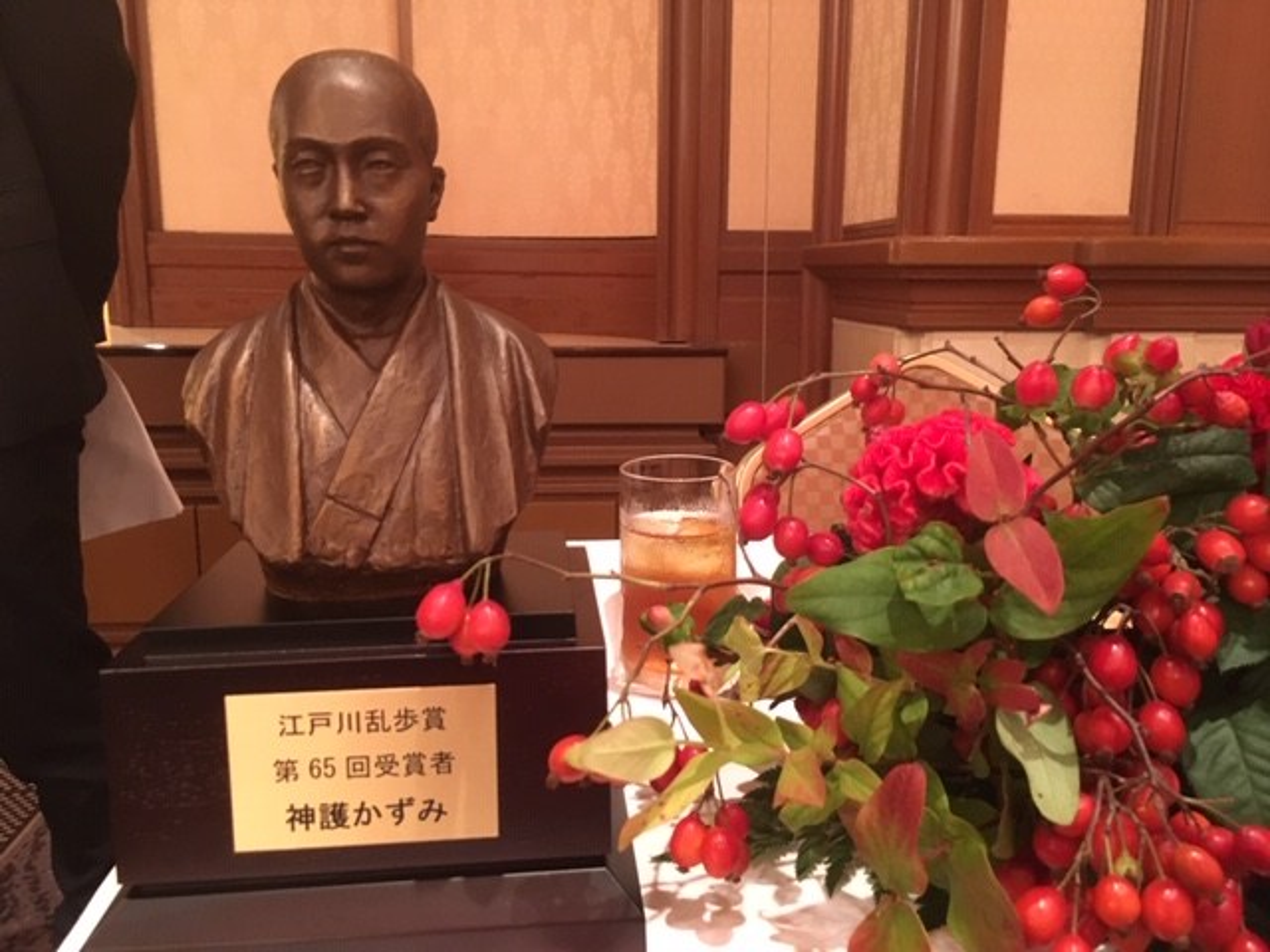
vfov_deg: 48.2
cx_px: 635
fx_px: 1064
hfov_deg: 61.7
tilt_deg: -9.8
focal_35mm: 29
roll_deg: -2.1
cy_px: 476
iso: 400
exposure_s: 1/15
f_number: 2.2
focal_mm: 4.15
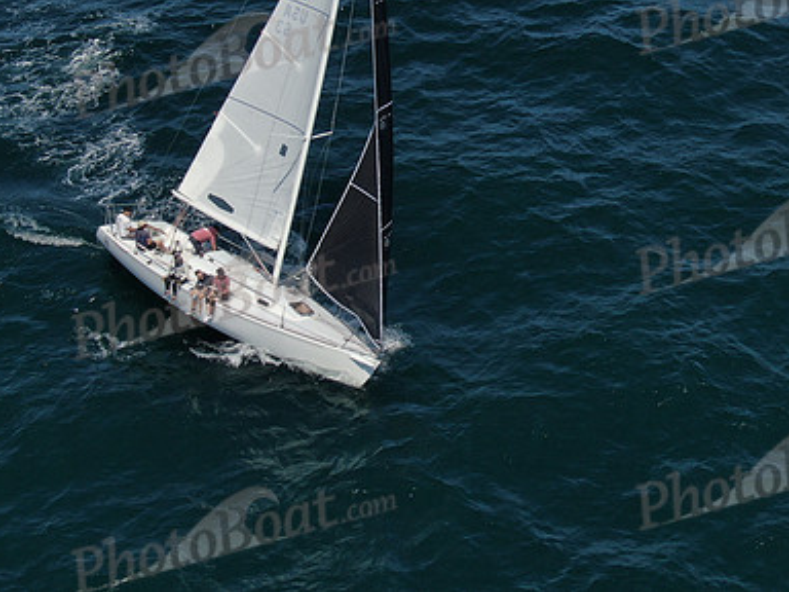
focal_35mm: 71
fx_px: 1618
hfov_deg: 27.3
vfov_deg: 20.6
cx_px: 518
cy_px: 147
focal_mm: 8.42
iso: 100
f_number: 3.8
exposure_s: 1/1250
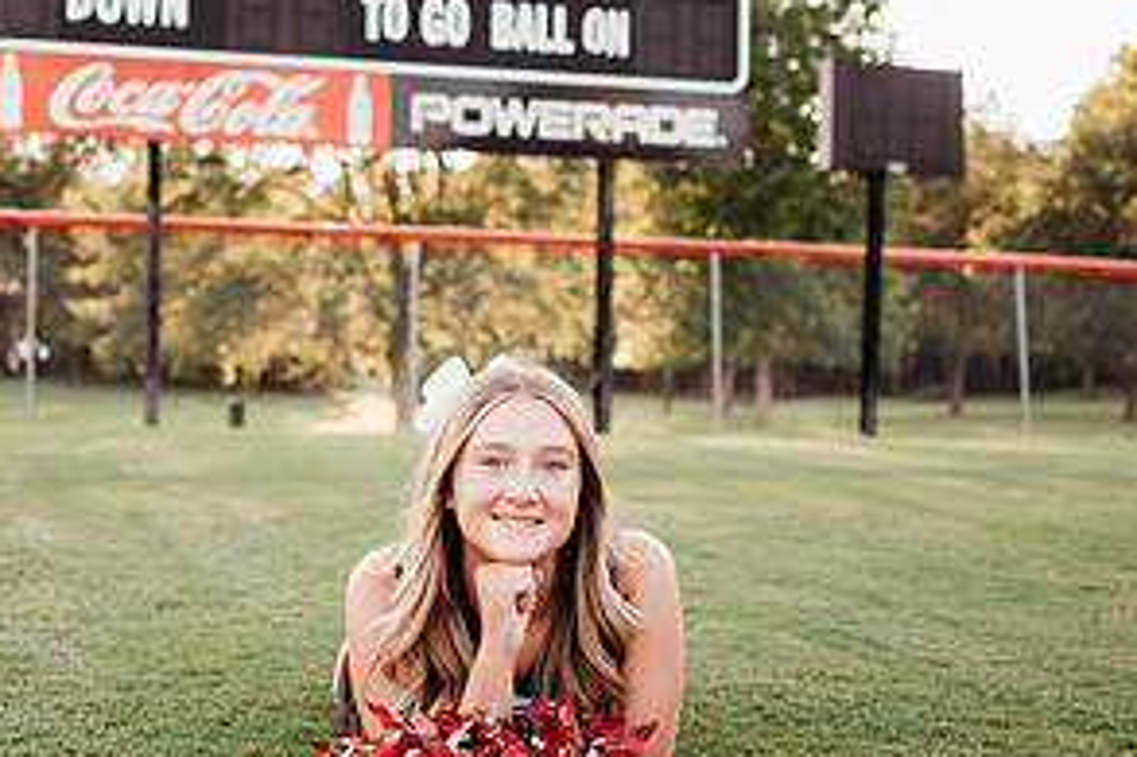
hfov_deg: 39.3
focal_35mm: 50
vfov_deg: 27.0
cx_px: 403
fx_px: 1578
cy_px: 364
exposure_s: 1/500
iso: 125
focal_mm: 24
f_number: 2
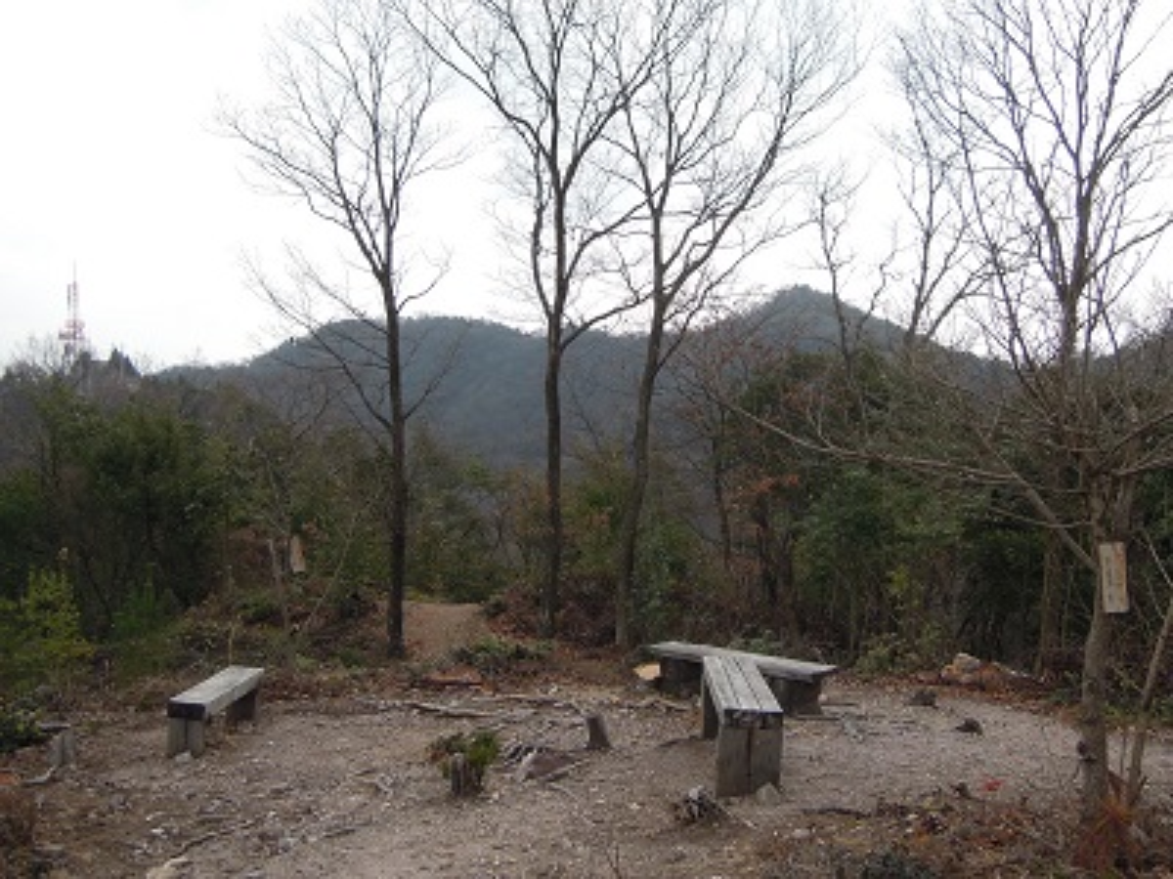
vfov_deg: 40.7
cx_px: 586
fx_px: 1186
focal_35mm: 35
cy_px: 440
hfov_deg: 52.6
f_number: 3.2
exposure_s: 1/640
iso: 160
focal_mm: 6.3
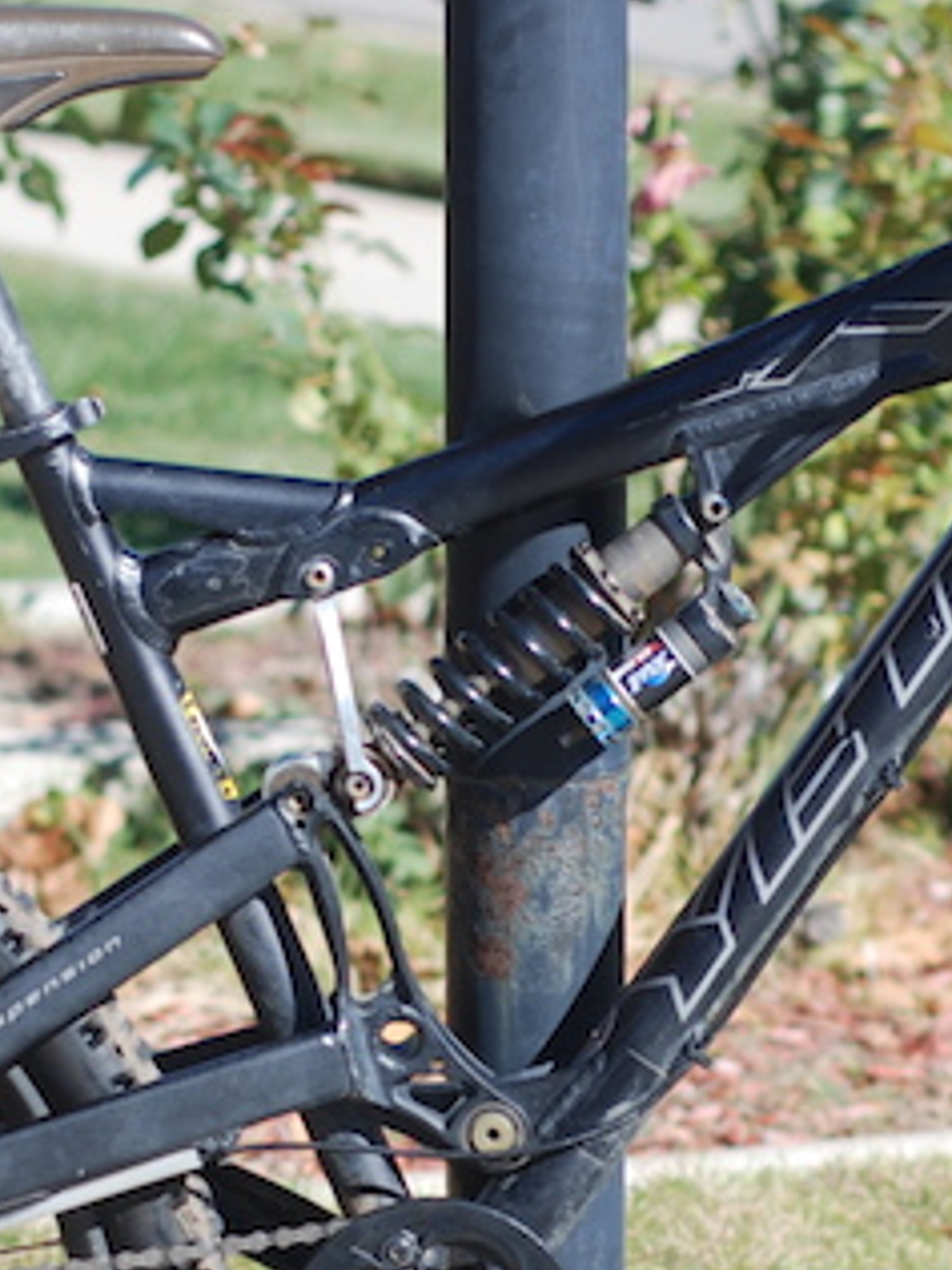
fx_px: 8581
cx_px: 659
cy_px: 934
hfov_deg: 6.3
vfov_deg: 8.5
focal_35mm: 234
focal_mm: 50
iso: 100
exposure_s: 1/1250
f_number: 2.8
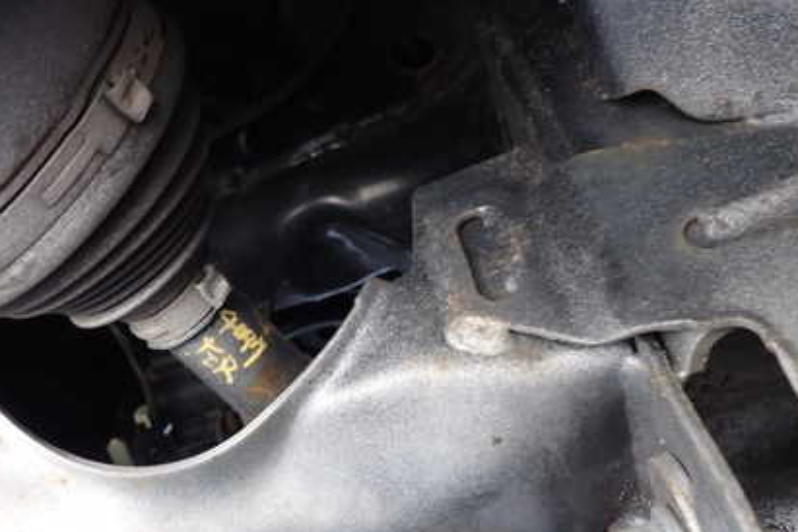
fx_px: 842
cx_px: 285
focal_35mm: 38
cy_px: 311
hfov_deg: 50.0
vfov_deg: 35.0
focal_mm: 4.5
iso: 200
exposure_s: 1/40
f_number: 2
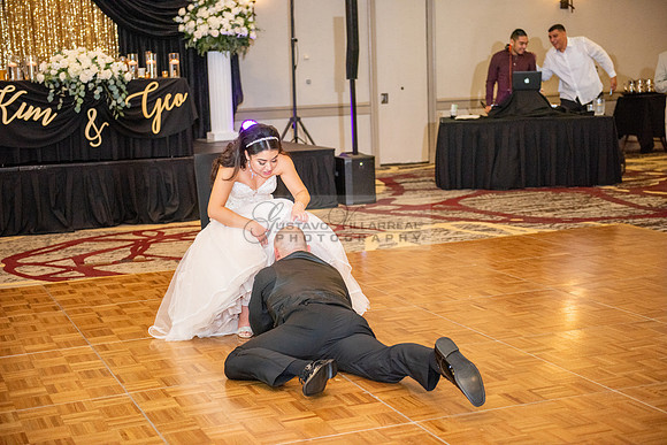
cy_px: 222
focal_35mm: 58
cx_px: 334
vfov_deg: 23.4
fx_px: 1075
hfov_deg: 34.5
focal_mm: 58
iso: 1600
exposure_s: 1/250
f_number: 2.8
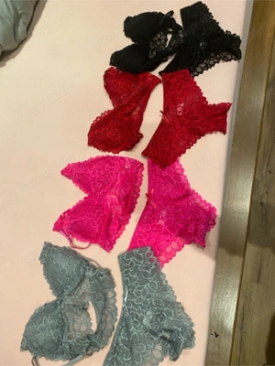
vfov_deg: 67.3
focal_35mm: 26
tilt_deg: -68.5
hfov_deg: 53.1
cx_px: 138
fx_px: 275
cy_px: 183
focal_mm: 4.25
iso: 320
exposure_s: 1/50
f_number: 1.8
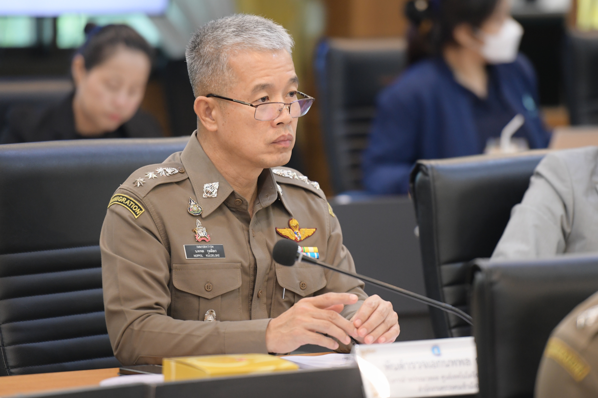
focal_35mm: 200
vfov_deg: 6.9
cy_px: 199
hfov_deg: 10.3
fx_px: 3322
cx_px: 299
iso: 1600
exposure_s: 1/100
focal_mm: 200
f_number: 2.8
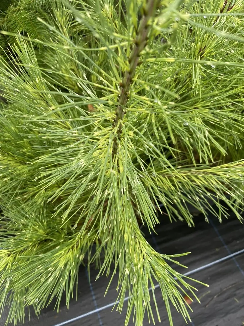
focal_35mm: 26
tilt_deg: -49.2
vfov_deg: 67.3
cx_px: 122
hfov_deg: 53.1
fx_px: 244
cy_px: 163
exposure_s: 1/149
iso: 32
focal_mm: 4.2
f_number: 1.6
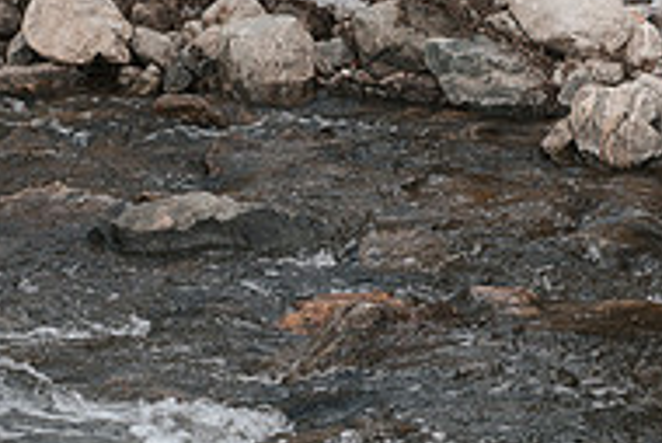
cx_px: 408
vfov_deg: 5.3
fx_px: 4785
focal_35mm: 260
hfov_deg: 7.9
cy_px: 61
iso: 50
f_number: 2.8
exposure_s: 1/1000
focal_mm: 85
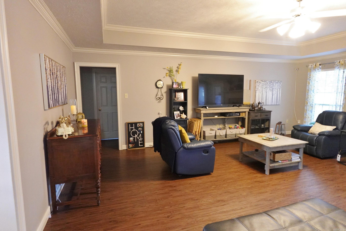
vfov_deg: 61.9
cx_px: 173
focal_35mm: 20
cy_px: 116
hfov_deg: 84.0
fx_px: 192
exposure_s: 1/80
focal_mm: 7.6
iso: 1600
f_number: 2
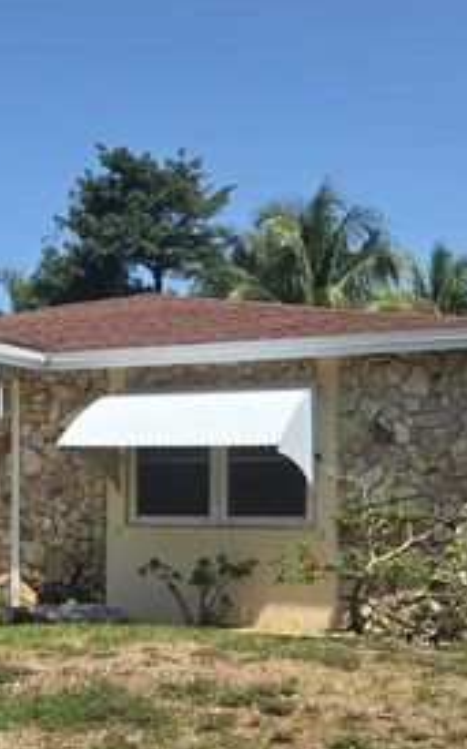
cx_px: 85
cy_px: 498
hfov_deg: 22.4
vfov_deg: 35.4
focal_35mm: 57
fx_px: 1162
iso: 32
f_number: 1.8
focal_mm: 5.4
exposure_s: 1/2921
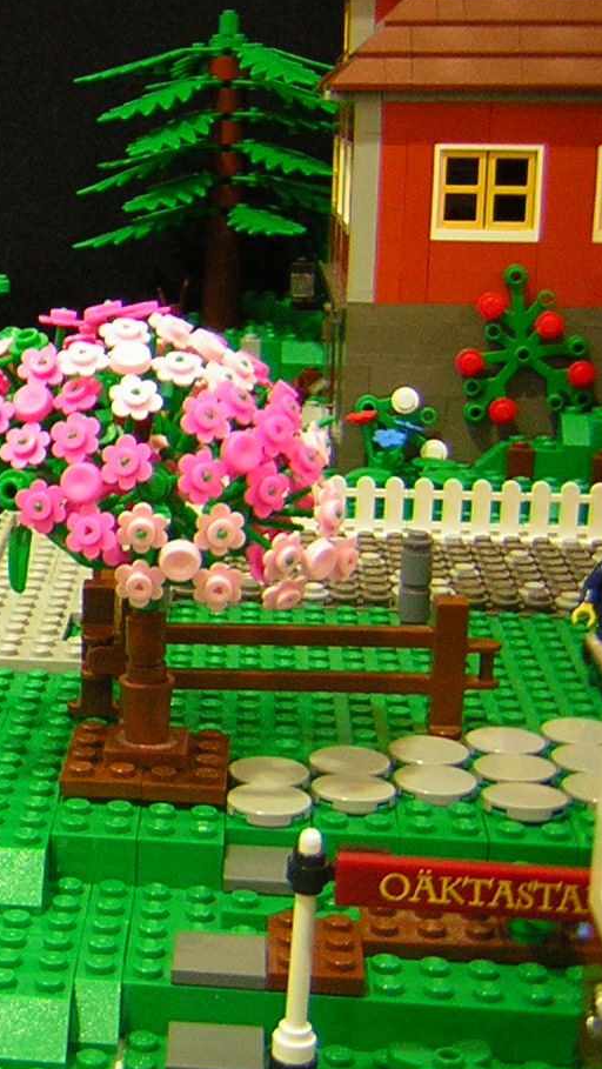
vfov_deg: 30.5
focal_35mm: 69
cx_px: -215
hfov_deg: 16.4
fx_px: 1956
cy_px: 580
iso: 87
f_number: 2.6
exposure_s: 1/5.7
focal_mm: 4.7
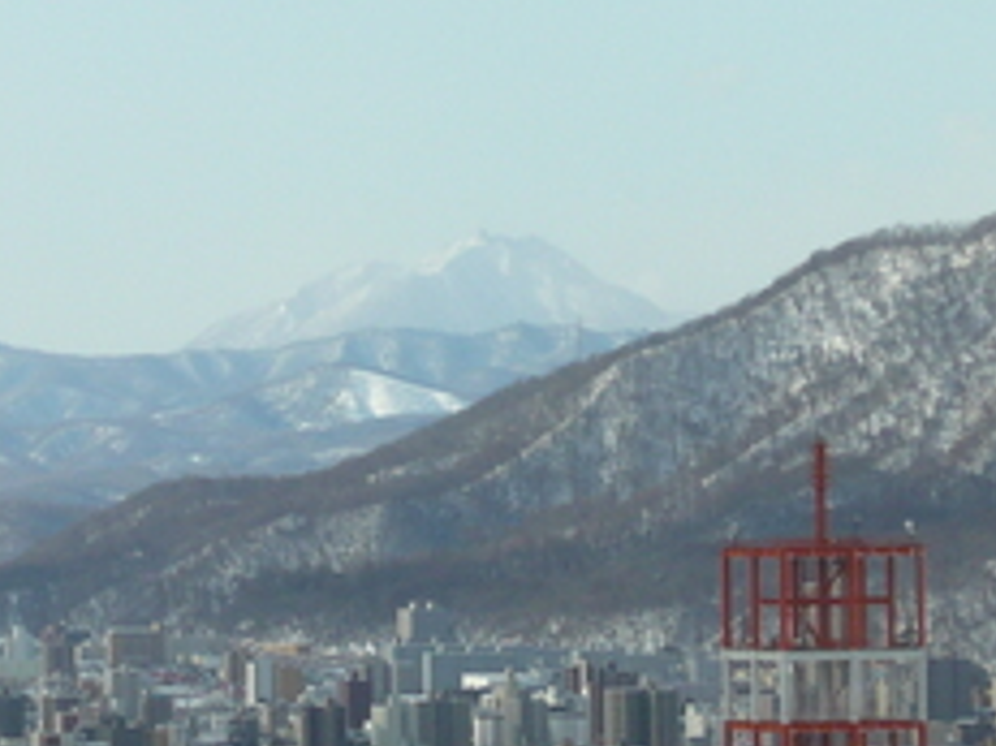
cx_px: 263
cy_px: 485
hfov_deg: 7.7
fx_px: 7362
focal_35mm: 256
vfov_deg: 5.8
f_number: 4.6
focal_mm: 14.6
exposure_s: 1/320
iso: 100
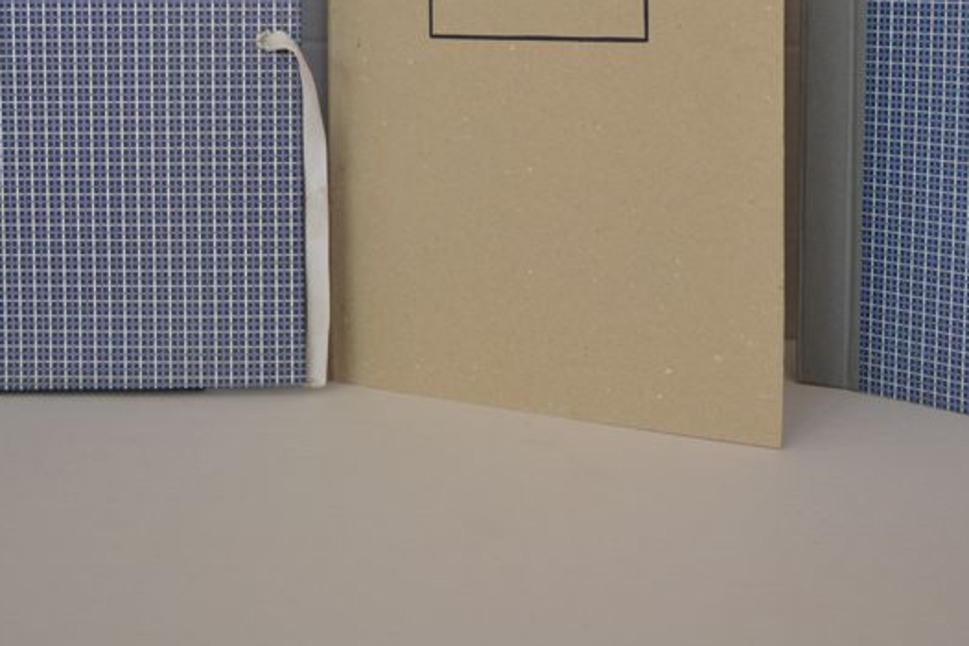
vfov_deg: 23.3
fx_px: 1535
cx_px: 601
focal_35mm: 57
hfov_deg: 34.9
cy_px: 89
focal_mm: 20
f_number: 4
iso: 400
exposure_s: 1/60
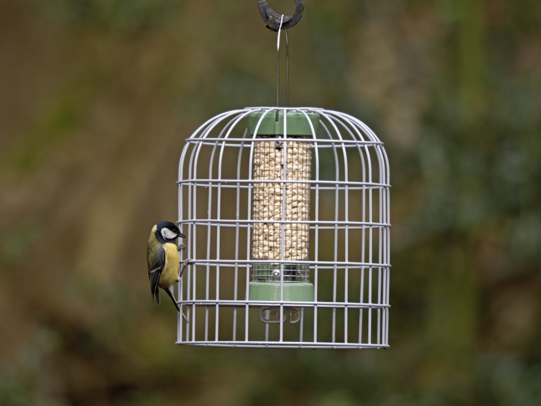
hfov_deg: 3.1
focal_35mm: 641
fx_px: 10018
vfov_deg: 2.3
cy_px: 203
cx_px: 270
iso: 400
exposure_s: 1/160
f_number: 5.6
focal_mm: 320
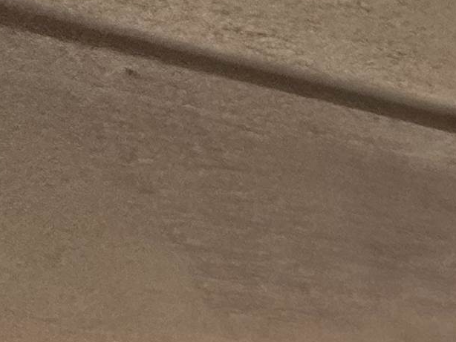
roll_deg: +1.0
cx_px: 940
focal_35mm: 70
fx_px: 922
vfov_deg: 14.9
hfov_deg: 17.9
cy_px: 773
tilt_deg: -5.5
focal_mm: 2.22
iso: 320
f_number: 2.2
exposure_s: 1/72
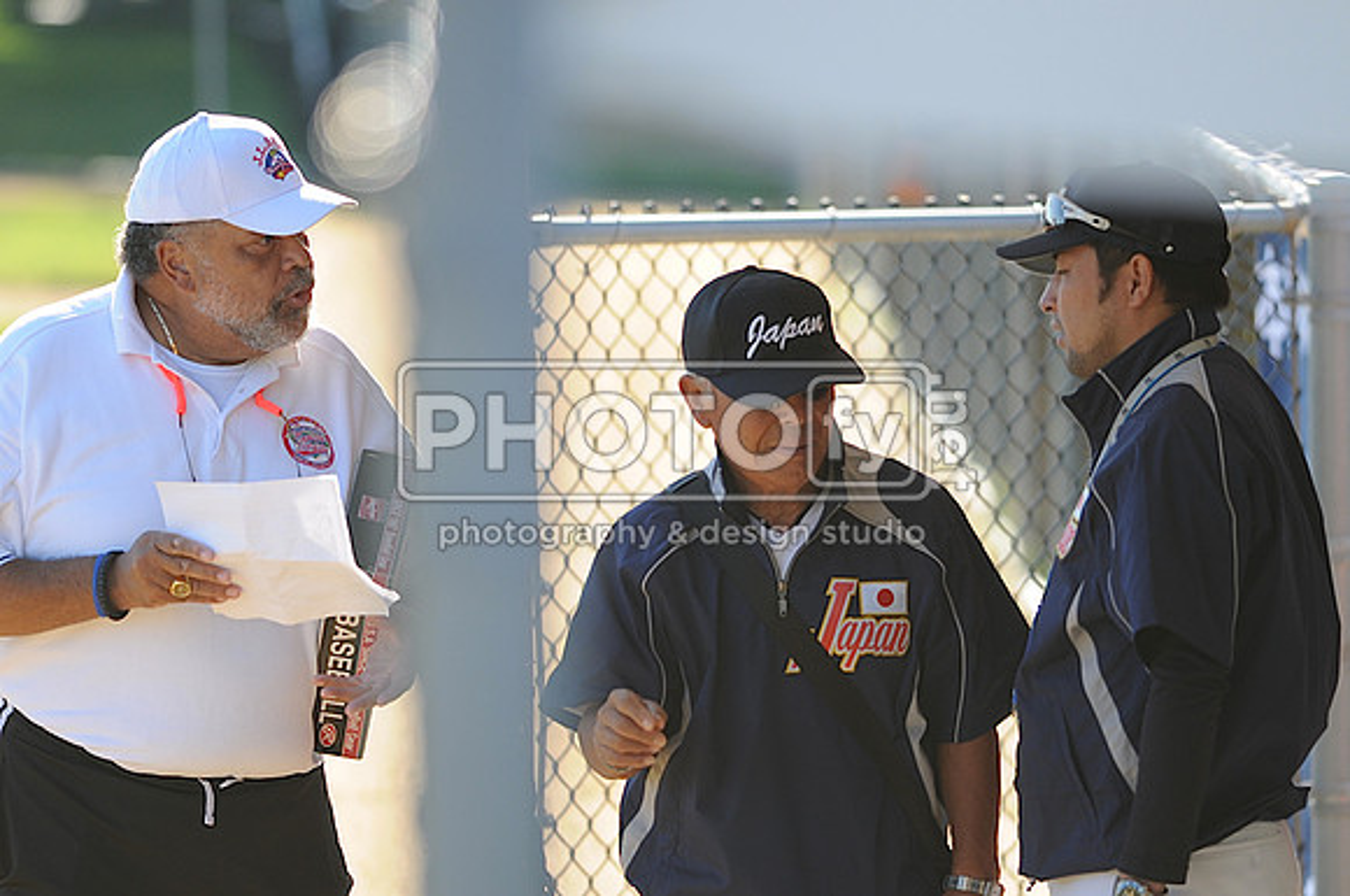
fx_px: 16851
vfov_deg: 3.0
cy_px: 448
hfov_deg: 4.6
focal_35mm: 450
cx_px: 675
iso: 200
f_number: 4
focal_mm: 300
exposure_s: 1/400
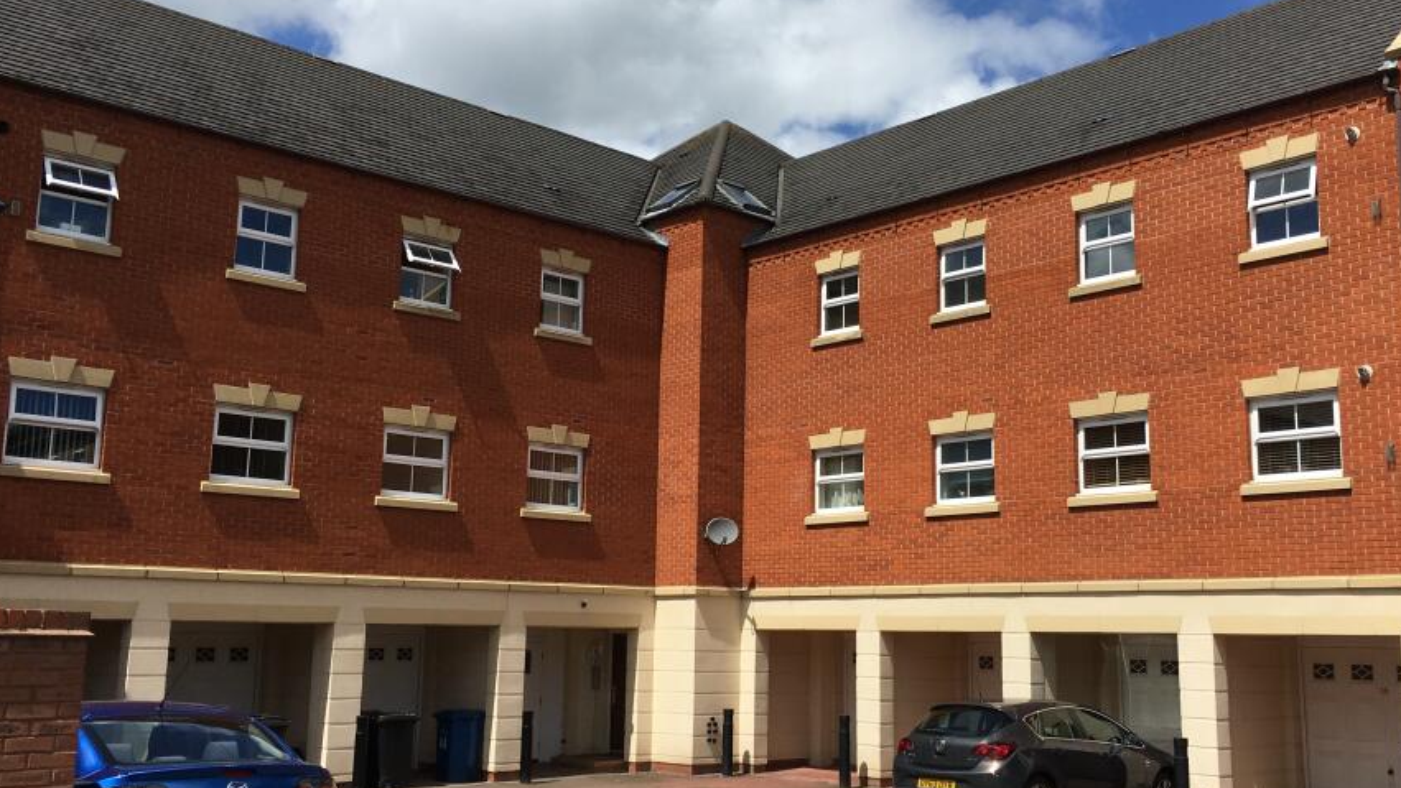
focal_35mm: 38
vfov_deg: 31.2
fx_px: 1412
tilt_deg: +9.6
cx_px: 752
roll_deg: -0.4
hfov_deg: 52.7
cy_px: 413
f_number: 2.2
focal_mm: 4.15
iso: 25
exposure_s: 1/2959
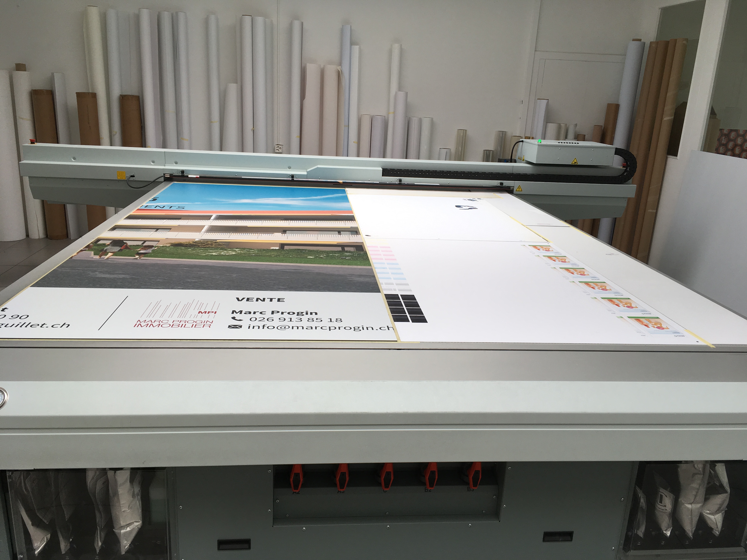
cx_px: 374
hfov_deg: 61.7
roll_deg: -3.1
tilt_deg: -16.0
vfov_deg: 48.2
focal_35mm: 29
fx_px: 626
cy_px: 280
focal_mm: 4.15
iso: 25
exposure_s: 1/172
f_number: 2.2
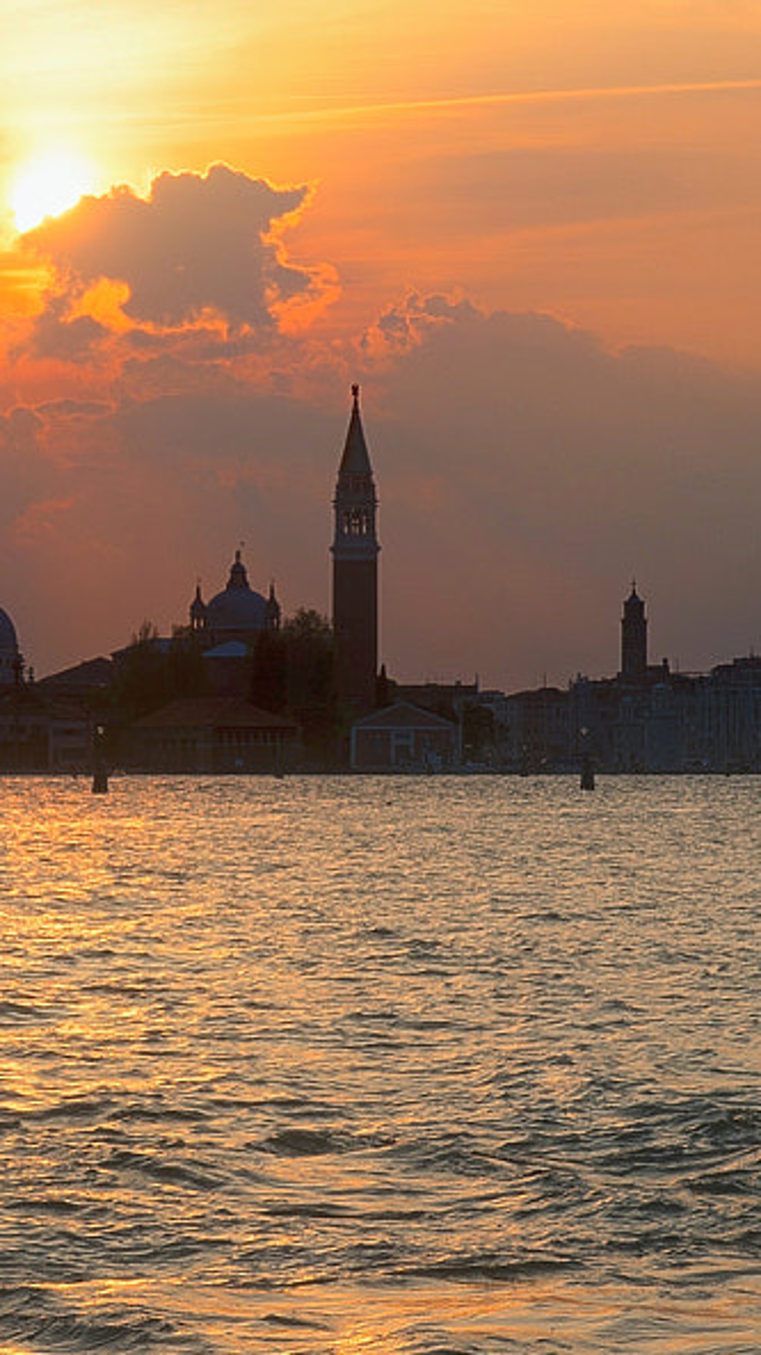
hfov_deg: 6.1
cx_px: 85
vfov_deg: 10.9
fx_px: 7112
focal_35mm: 198
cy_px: 654
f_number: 11
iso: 100
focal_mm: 70
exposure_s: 1/200
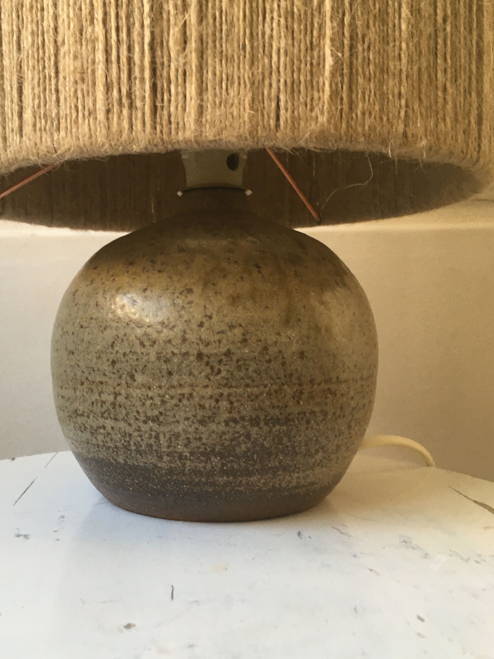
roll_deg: +1.0
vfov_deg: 51.3
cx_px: 197
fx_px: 685
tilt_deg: -8.1
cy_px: 338
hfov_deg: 39.5
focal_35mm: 36
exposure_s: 1/33
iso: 50
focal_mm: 4.15
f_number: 2.2
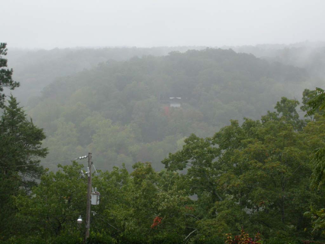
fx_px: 958
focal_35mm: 102
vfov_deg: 14.5
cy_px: 122
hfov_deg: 19.3
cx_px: 162
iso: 100
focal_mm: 21.1
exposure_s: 1/120
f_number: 5.1
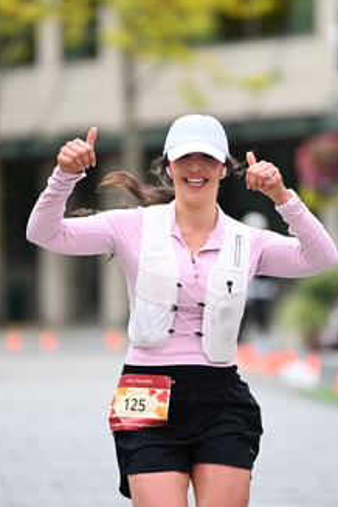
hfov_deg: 4.1
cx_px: 174
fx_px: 4746
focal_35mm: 337
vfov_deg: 6.1
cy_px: 219
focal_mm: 200
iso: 640
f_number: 2.8
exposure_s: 1/2000
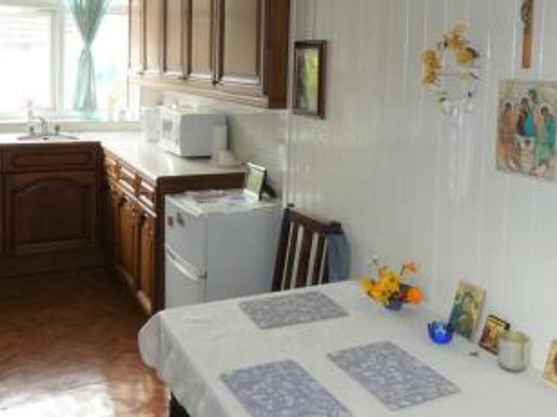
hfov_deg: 49.0
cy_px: 106
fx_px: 611
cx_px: 289
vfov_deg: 36.8
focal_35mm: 38
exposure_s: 1/60
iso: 100
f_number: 2.8
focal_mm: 3.6
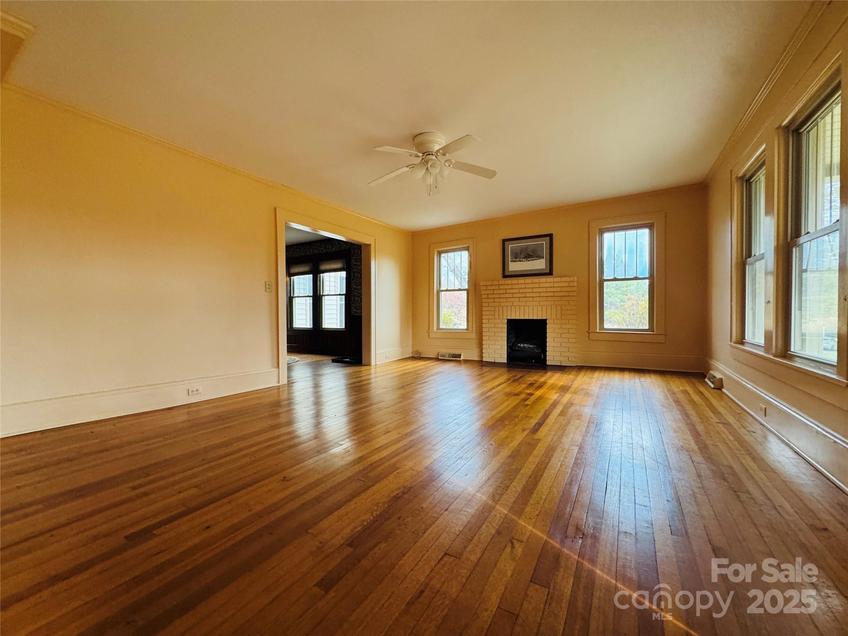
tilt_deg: -0.1
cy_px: 318
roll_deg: -0.2
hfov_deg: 102.1
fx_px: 343
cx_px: 424
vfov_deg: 85.7
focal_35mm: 14
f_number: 2.2
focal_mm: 2.22
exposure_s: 1/91
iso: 320
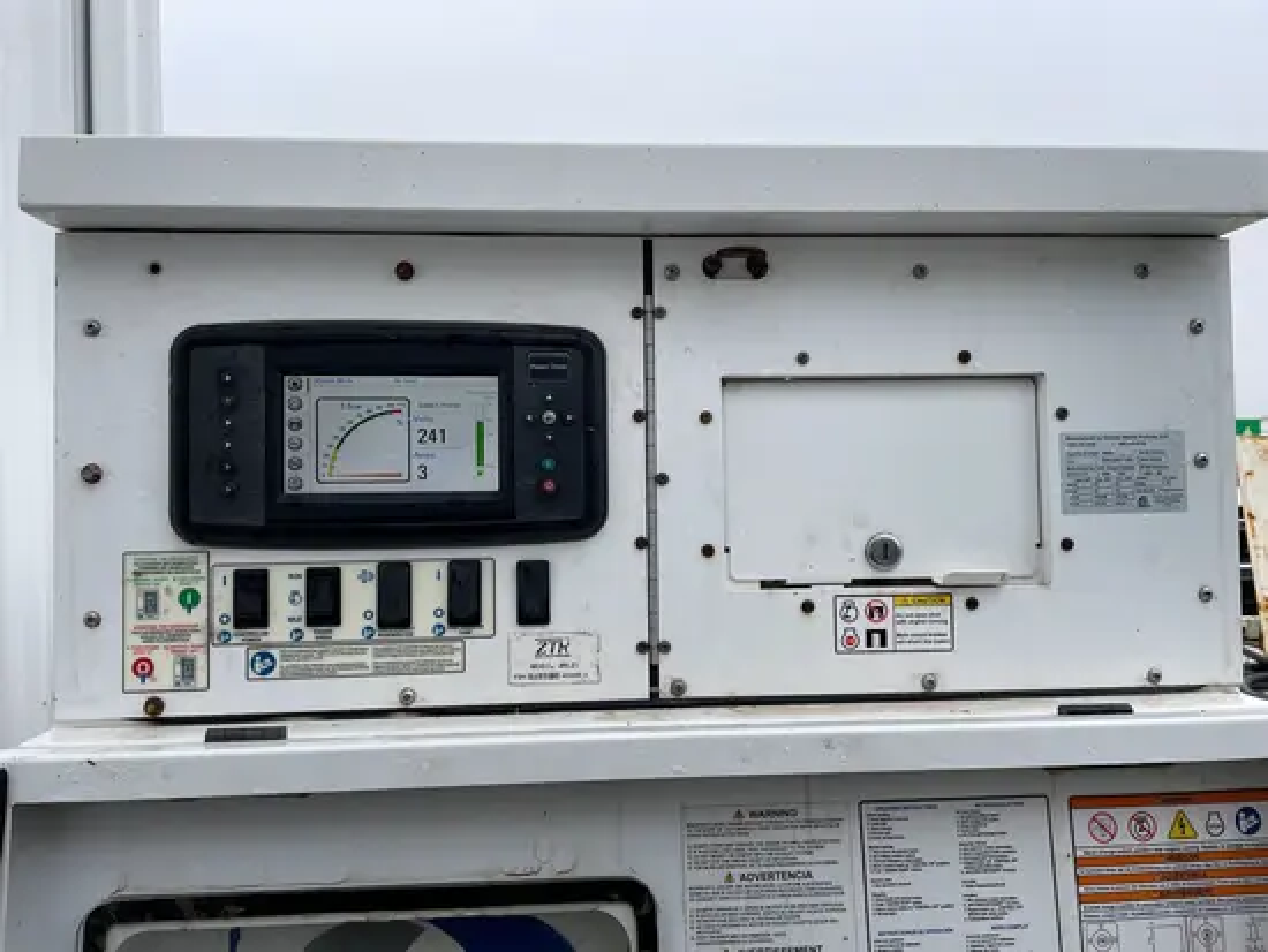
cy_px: 476
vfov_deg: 53.1
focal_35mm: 26
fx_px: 953
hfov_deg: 67.3
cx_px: 634
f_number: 1.6
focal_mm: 4.2
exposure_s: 1/518
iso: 50
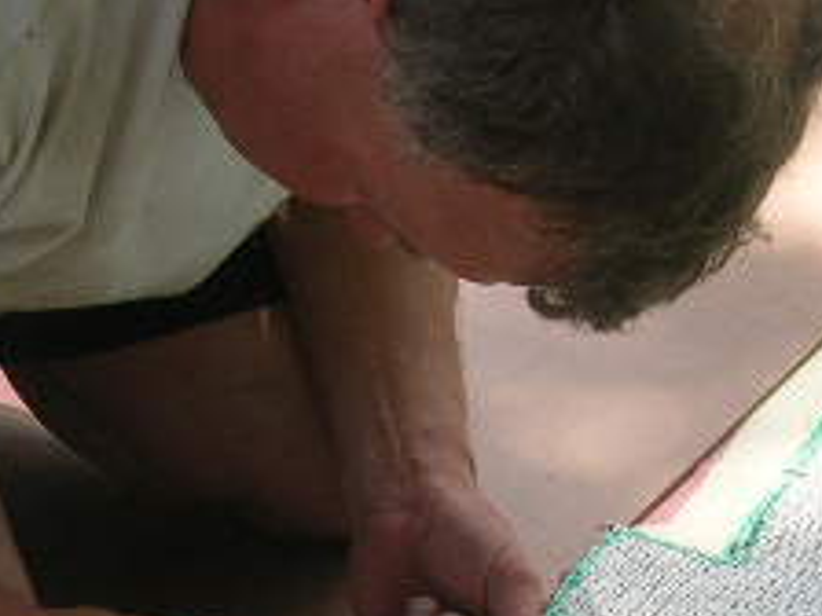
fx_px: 2303
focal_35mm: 97
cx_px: 488
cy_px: 605
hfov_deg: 20.2
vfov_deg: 15.0
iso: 50
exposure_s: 1/89.4
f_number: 4.9
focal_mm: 5.7
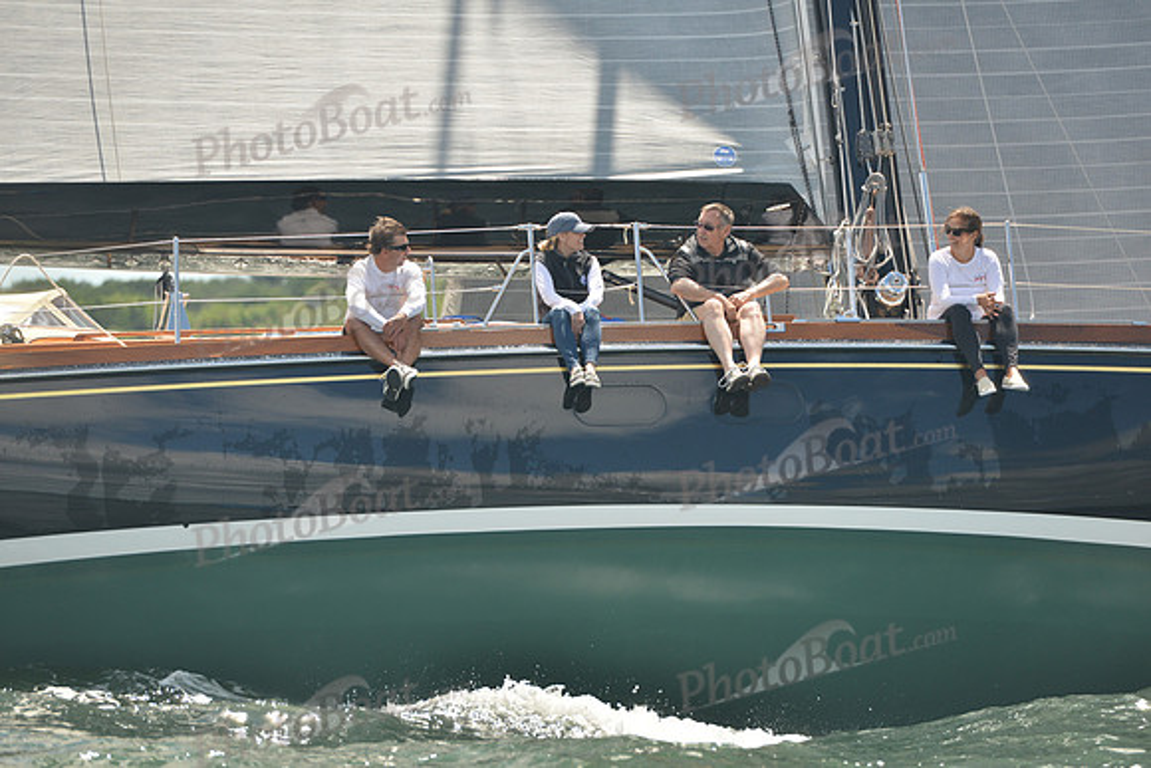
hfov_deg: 10.3
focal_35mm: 200
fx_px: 6396
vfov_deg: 6.9
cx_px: 576
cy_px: 384
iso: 400
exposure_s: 1/800
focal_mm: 200
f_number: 4.5
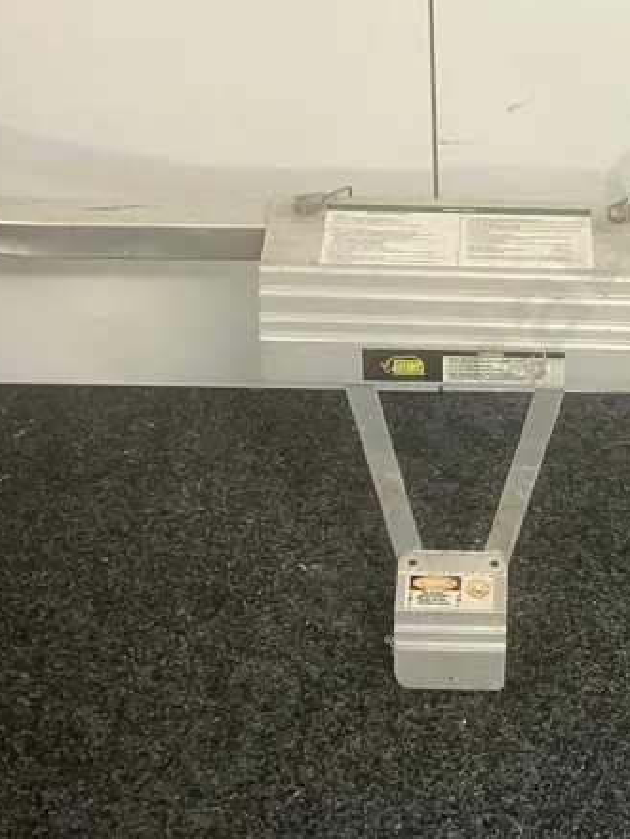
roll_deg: -1.1
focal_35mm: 65
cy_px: 388
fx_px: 1577
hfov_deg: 22.3
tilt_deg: -40.0
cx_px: 489
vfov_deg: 29.8
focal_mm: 3.99
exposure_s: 1/50
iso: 160
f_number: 1.8
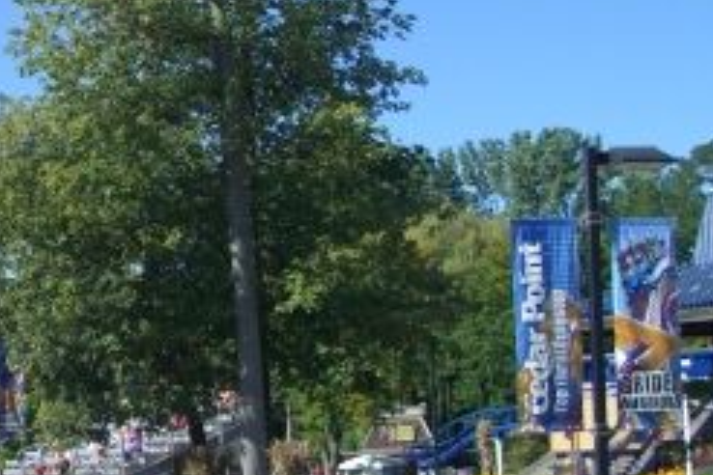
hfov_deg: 19.4
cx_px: 35
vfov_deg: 13.3
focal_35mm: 103
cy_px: 243
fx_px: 2040
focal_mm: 7.9
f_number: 5.6
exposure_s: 1/200
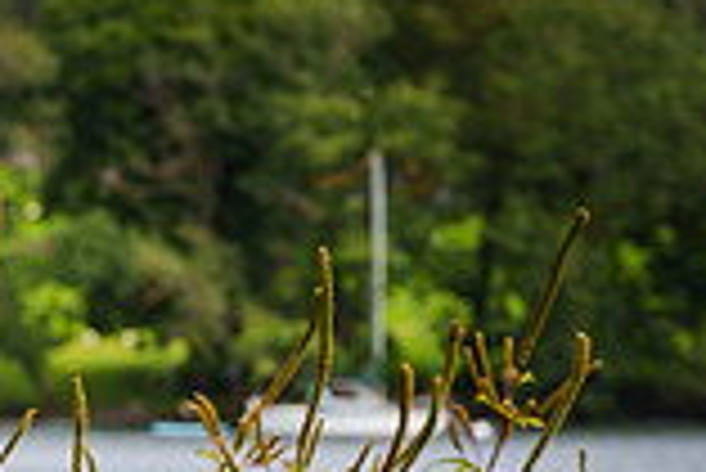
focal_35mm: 325
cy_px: 595
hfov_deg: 6.2
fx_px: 6379
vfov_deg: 4.2
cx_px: -468
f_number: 5
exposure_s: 1/1250
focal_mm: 75
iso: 200
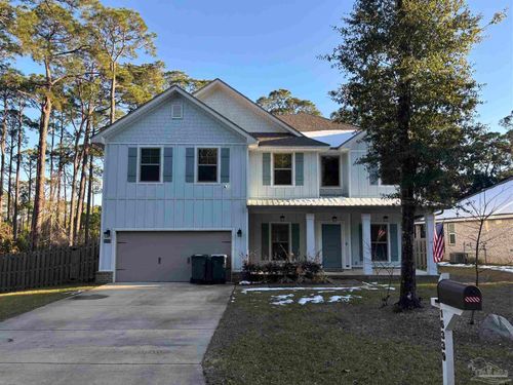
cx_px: 256
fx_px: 385
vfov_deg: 53.1
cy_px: 192
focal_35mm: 26
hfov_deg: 67.3
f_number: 1.6
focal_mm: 5.96
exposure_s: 1/1007
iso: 50
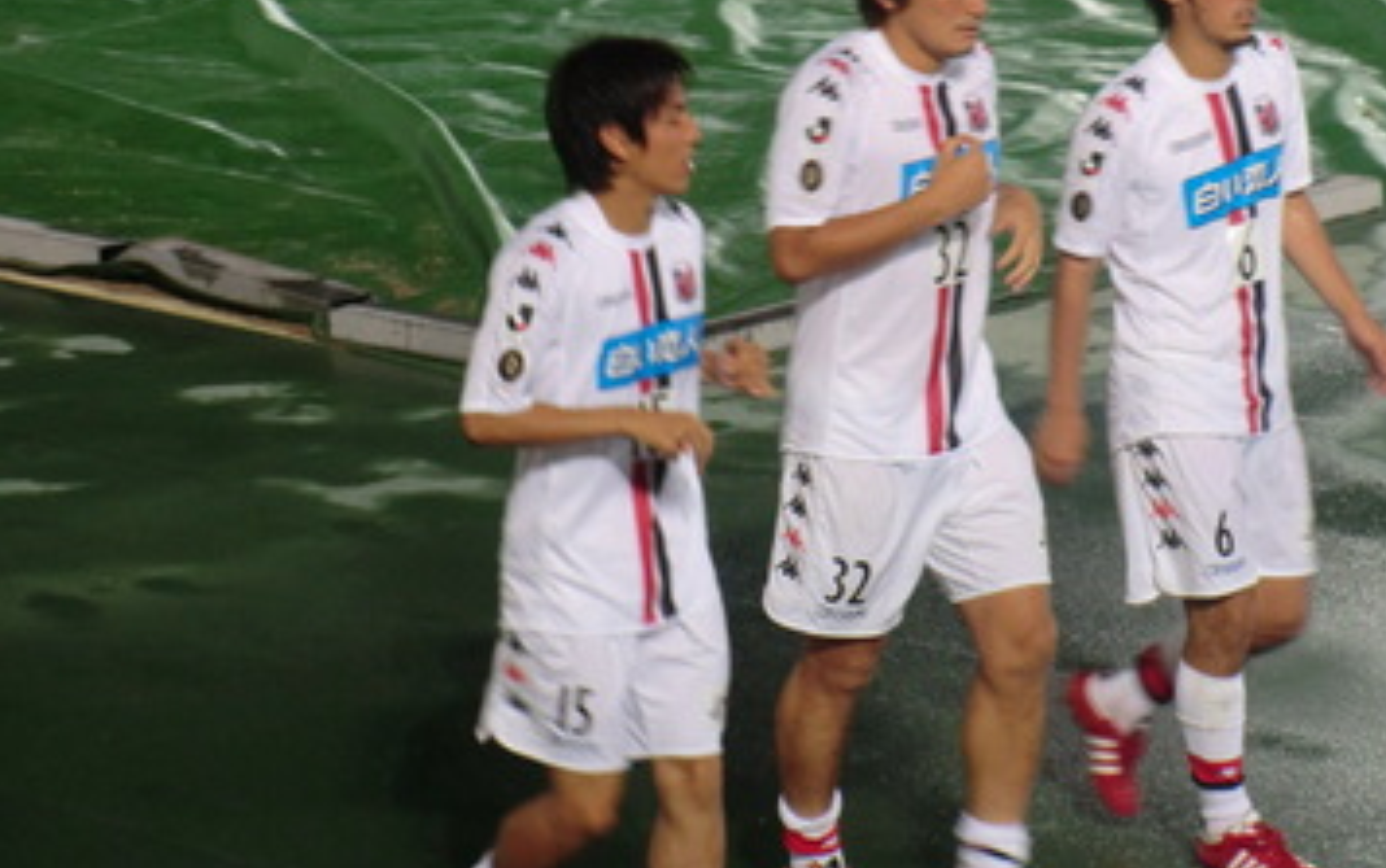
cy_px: 309
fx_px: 7937
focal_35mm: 210
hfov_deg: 10.0
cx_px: 751
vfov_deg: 6.3
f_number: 4.8
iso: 320
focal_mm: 30.1
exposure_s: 1/60
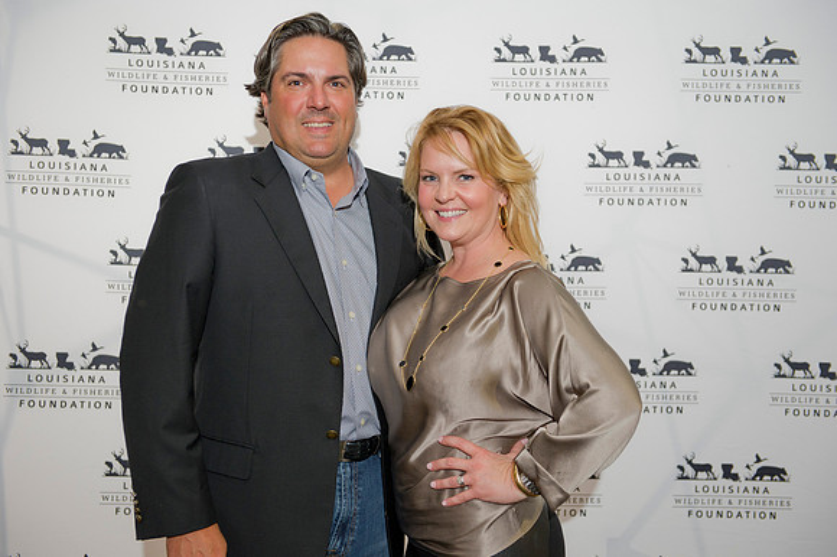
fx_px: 1208
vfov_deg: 26.0
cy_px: 278
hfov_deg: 38.2
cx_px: 418
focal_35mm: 52
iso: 800
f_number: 3.5
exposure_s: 1/125
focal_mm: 52
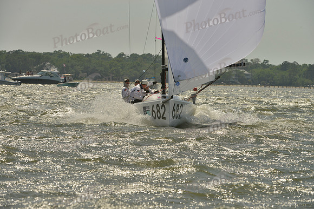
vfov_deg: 5.7
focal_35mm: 240
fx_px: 2094
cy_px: 104
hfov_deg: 8.6
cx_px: 157
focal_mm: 240
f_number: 11
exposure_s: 1/1600
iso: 280
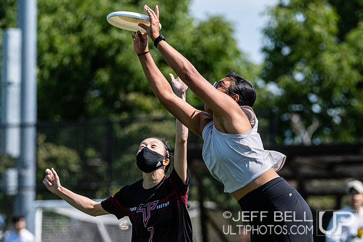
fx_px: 4571
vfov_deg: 3.0
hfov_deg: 4.5
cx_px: 271
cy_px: 169
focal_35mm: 453
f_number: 4
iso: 200
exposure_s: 1/2000
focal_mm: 200
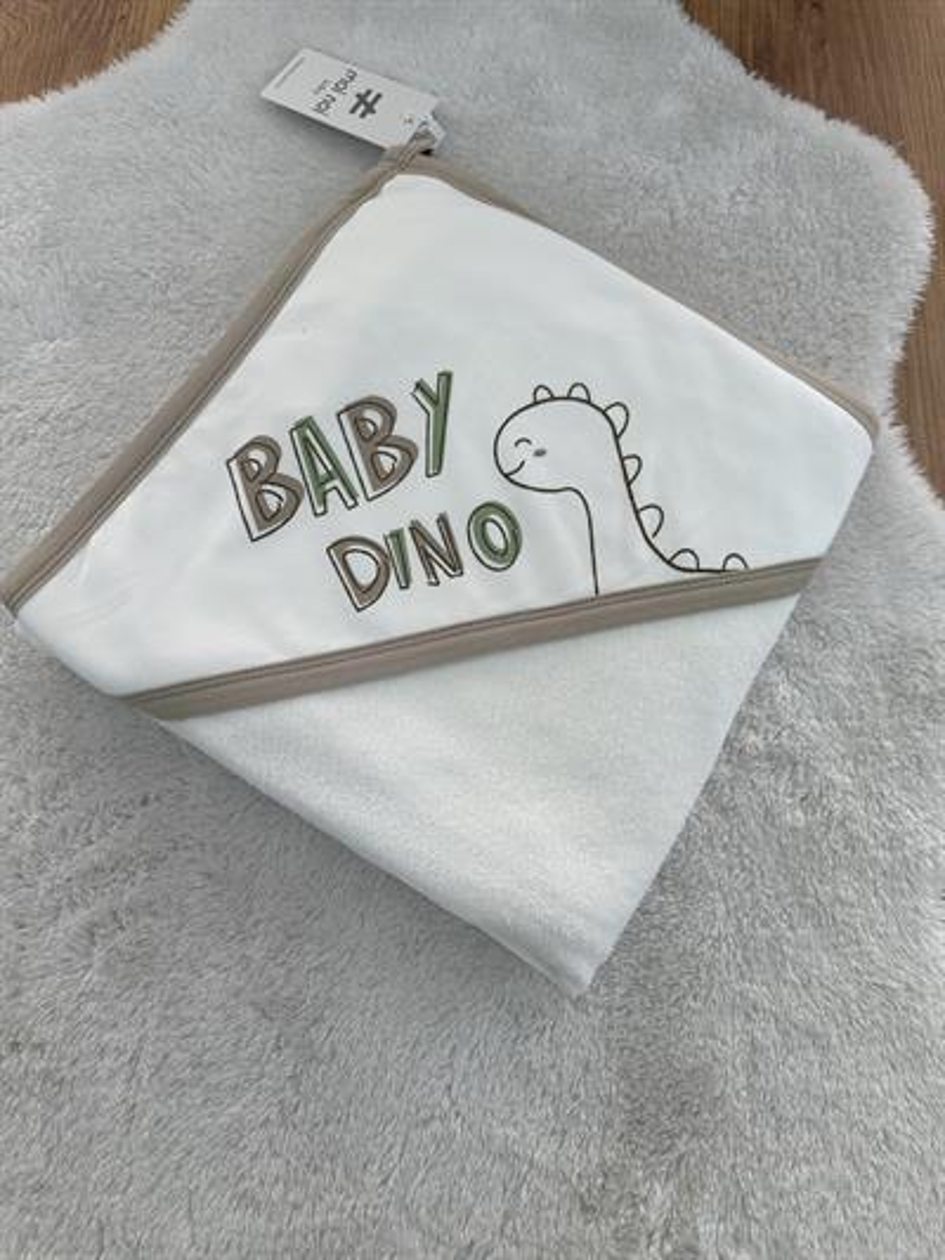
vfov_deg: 71.6
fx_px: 873
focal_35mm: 24
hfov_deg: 56.8
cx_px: 472
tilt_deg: -75.8
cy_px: 630
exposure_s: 1/100
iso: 64
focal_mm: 6.86
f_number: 1.78
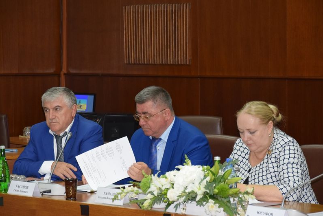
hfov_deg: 13.9
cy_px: 108
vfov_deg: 9.3
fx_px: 1328
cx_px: 162
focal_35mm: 148
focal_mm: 98
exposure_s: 1/60
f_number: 5.6
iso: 1800
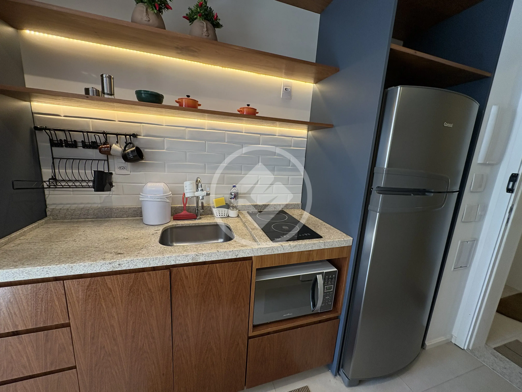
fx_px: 211
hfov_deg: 102.1
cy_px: 196
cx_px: 261
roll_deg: -2.4
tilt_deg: -9.6
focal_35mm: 14
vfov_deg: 85.7
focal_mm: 2.22
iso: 125
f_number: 2.2
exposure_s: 1/120
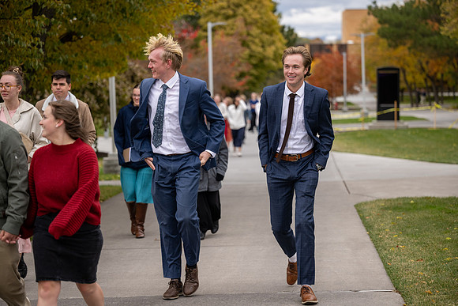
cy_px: 153
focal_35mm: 95
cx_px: 229
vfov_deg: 14.4
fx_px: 1209
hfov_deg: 21.5
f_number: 2.8
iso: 400
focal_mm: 95
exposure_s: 1/1000
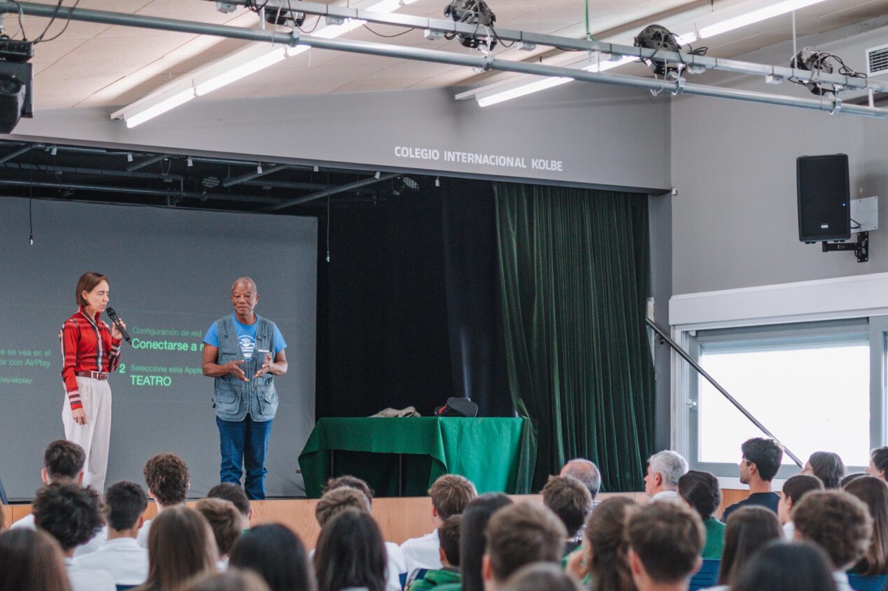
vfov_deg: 19.1
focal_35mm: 71
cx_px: 471
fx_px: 1750
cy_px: 434
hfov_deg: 28.5
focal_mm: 35
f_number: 1.8
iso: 1000
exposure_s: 1/640
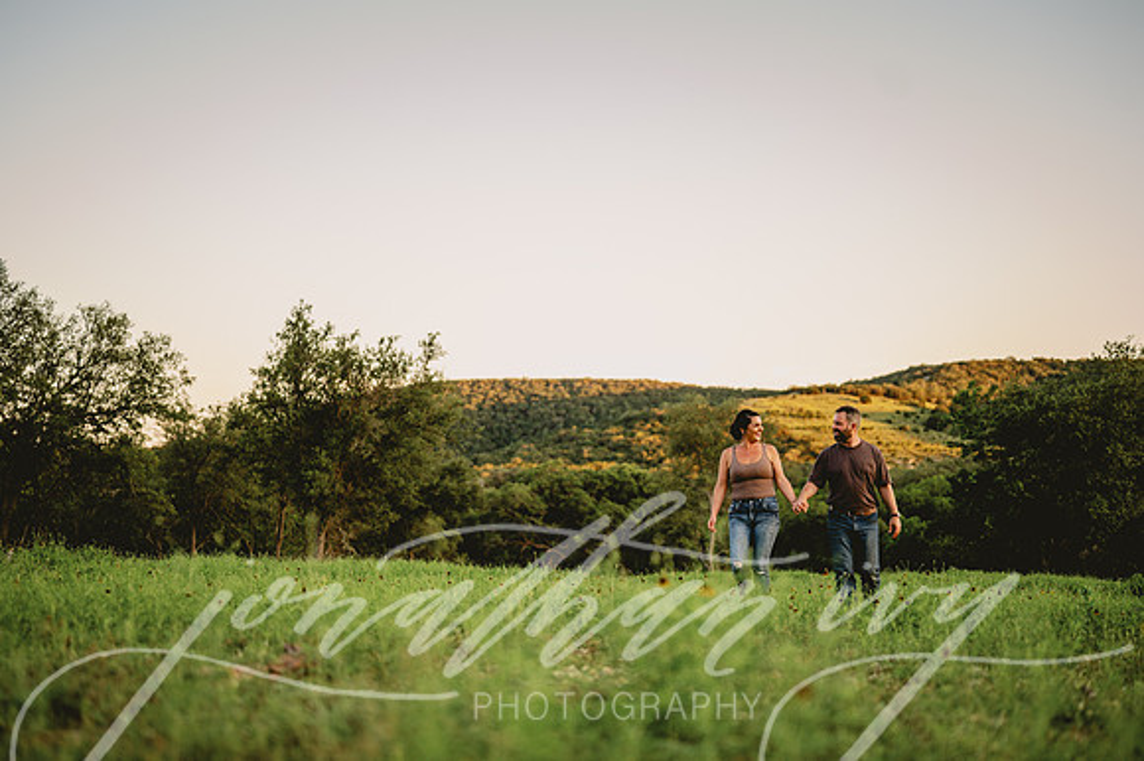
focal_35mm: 50
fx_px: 1588
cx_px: 572
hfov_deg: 39.6
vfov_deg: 27.0
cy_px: 380
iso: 125
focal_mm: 50
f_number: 1.8
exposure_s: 1/800
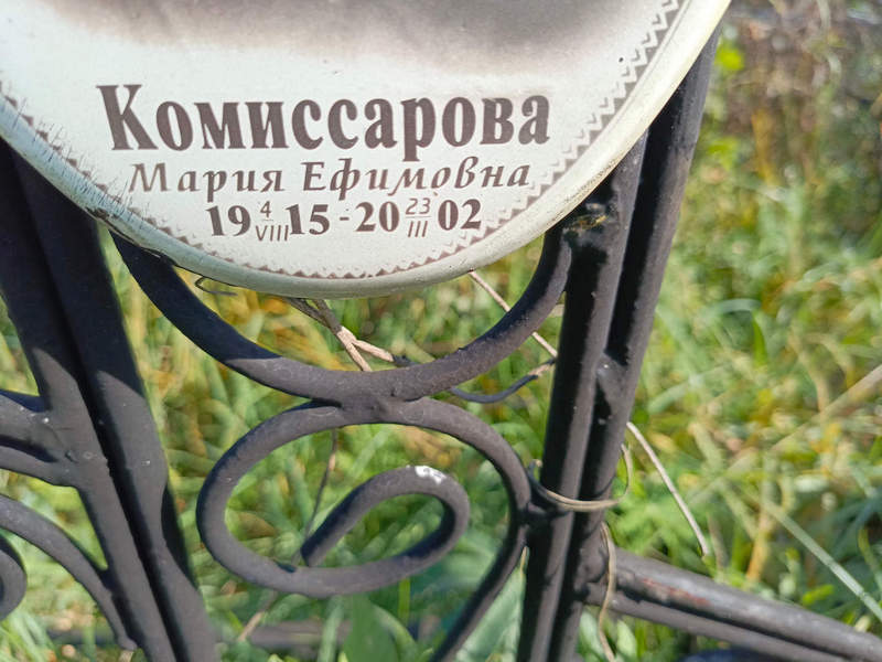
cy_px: 331
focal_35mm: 25
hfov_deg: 69.4
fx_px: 637
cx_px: 441
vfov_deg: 54.9
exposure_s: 1/612
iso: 115
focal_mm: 4.76
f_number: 1.69
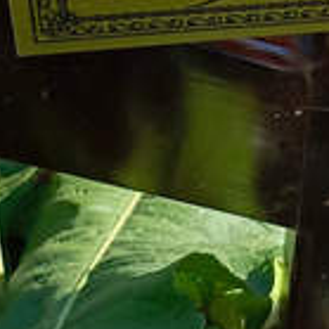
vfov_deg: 13.4
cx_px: 454
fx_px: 1366
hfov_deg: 13.2
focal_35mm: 127
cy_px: -50
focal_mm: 4.76
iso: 113
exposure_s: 1/809
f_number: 1.69
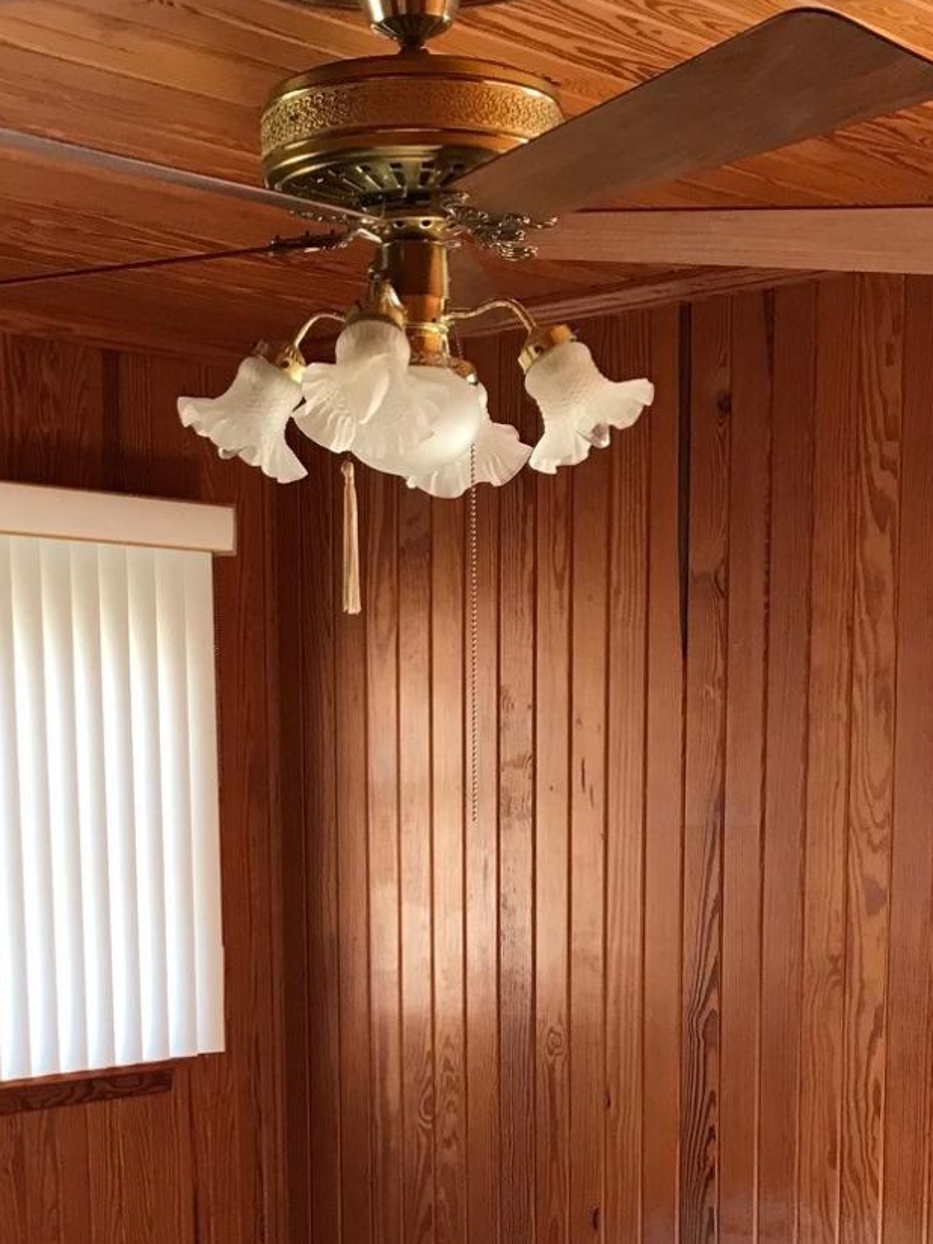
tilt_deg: -8.8
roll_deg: +1.4
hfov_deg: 21.5
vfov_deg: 27.2
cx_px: 319
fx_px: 2444
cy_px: 1202
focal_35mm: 68
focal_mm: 3.99
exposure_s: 1/24
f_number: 1.8
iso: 32
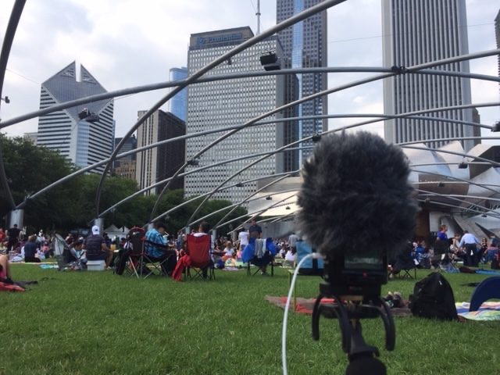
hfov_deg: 61.7
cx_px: 250
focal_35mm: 29
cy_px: 188
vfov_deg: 48.2
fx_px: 419
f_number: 2.2
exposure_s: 1/706
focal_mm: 4.15
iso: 32
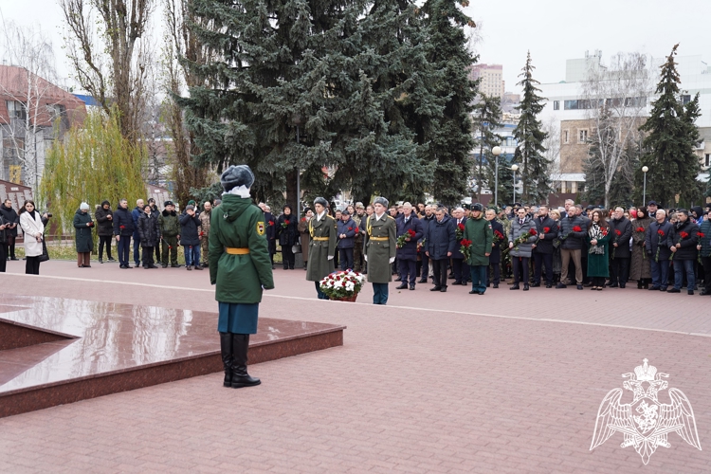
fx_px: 908
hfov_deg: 42.7
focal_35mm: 46
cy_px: 237
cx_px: 356
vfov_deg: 29.2
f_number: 2.8
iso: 160
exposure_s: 1/50
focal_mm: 46
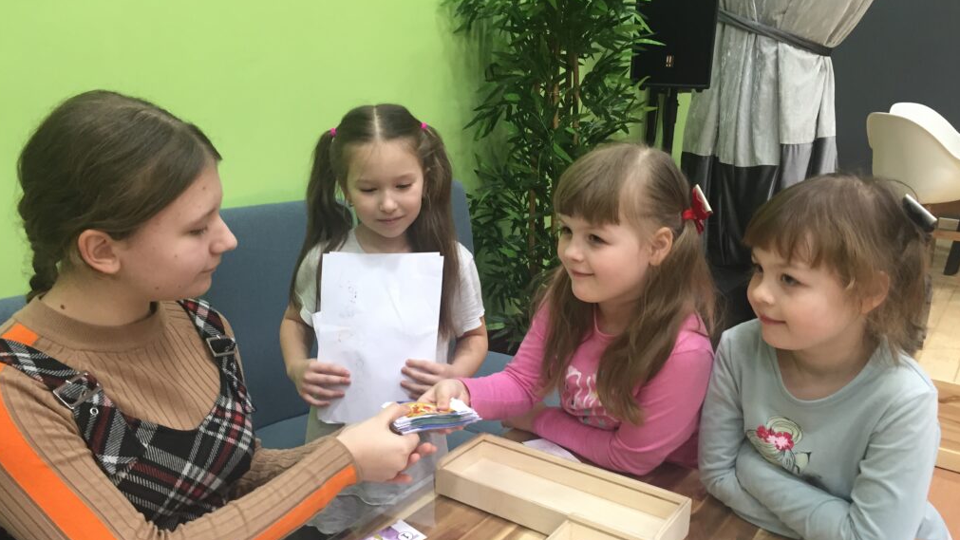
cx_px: 478
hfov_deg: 61.0
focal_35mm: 32
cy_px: 280
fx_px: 815
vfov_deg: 36.7
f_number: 2.2
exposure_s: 1/33
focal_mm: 4.15
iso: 125
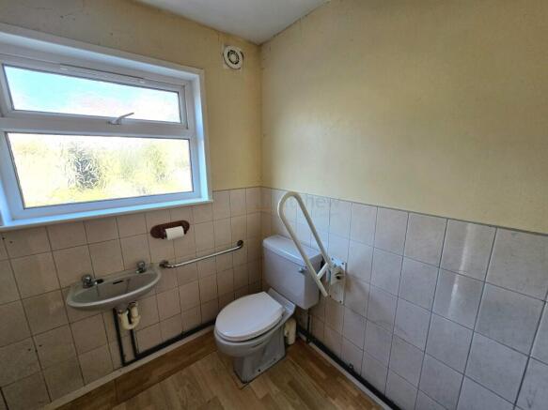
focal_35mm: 13
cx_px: 274
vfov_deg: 89.9
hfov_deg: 106.2
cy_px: 205
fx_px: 206
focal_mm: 2.2
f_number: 2.2
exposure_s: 1/100
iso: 64
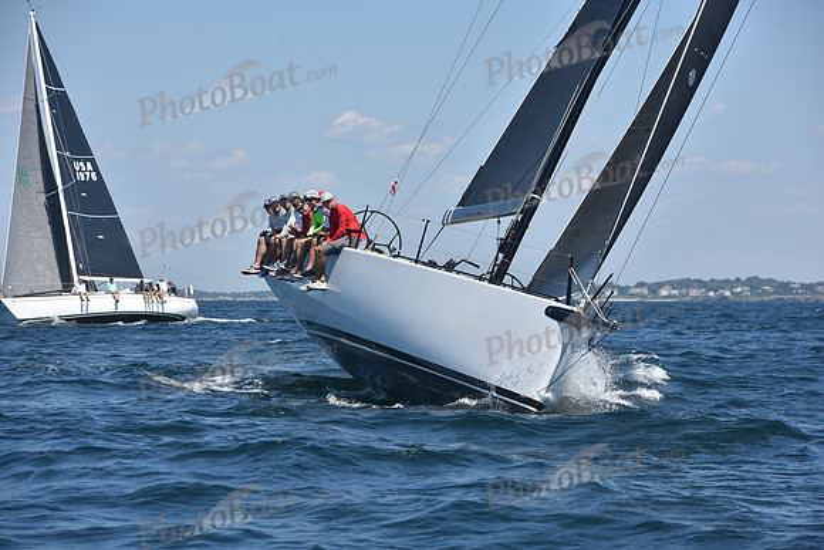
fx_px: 3434
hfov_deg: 13.7
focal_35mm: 150
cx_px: 412
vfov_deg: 9.2
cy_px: 275
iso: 200
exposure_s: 1/1000
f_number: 8
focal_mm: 150
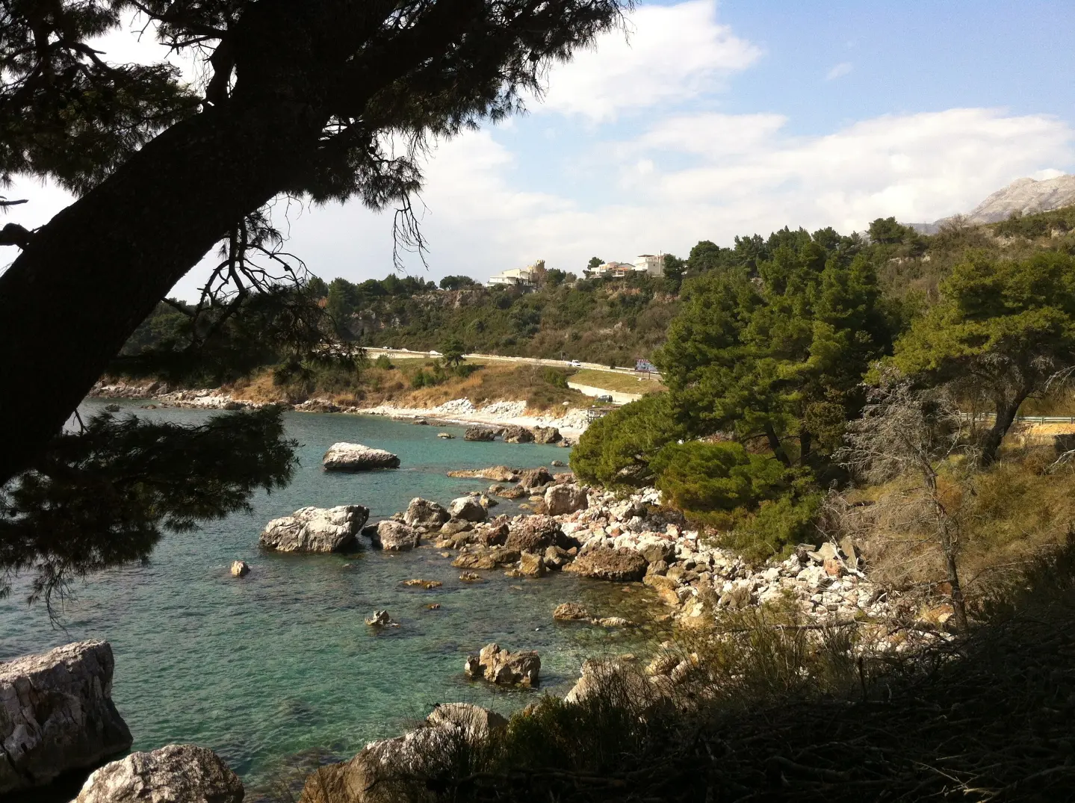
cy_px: 402
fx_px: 1085
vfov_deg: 40.6
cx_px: 538
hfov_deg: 52.7
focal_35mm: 35
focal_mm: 3.85
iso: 80
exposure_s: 1/943
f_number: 2.8
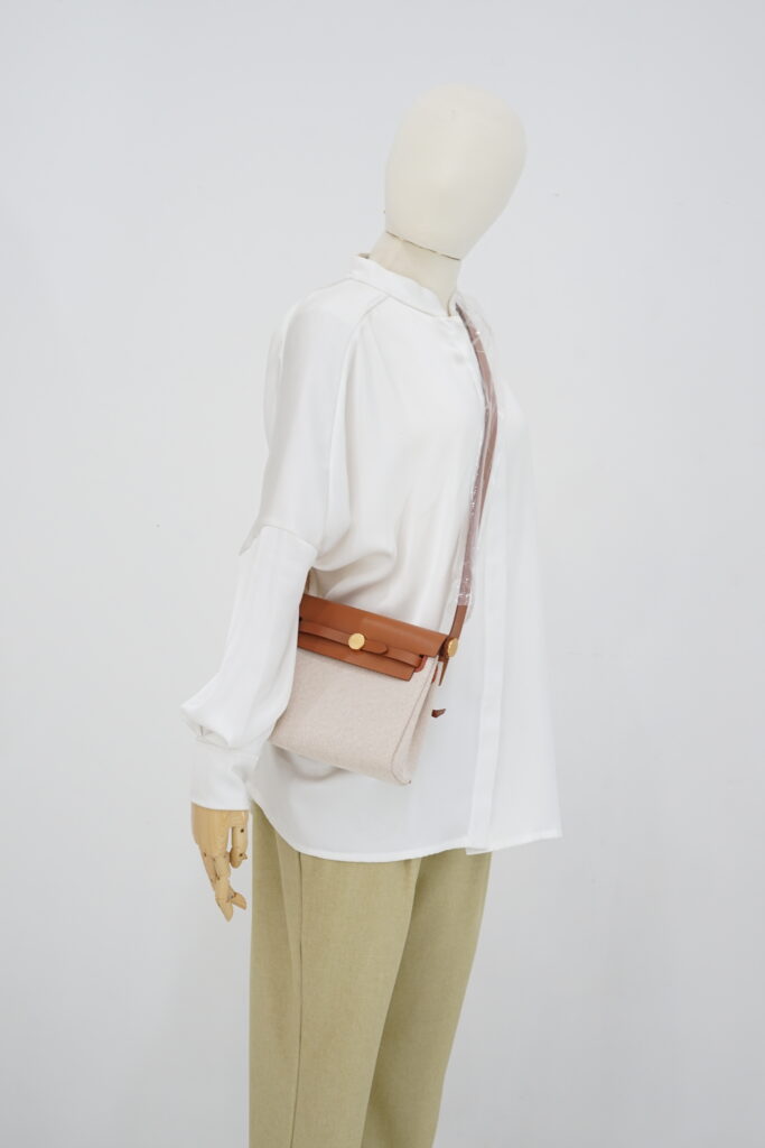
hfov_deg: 27.0
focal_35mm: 50
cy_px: 574
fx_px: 1593
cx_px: 382
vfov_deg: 39.6
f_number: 6.3
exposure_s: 1/13
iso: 640
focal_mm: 50
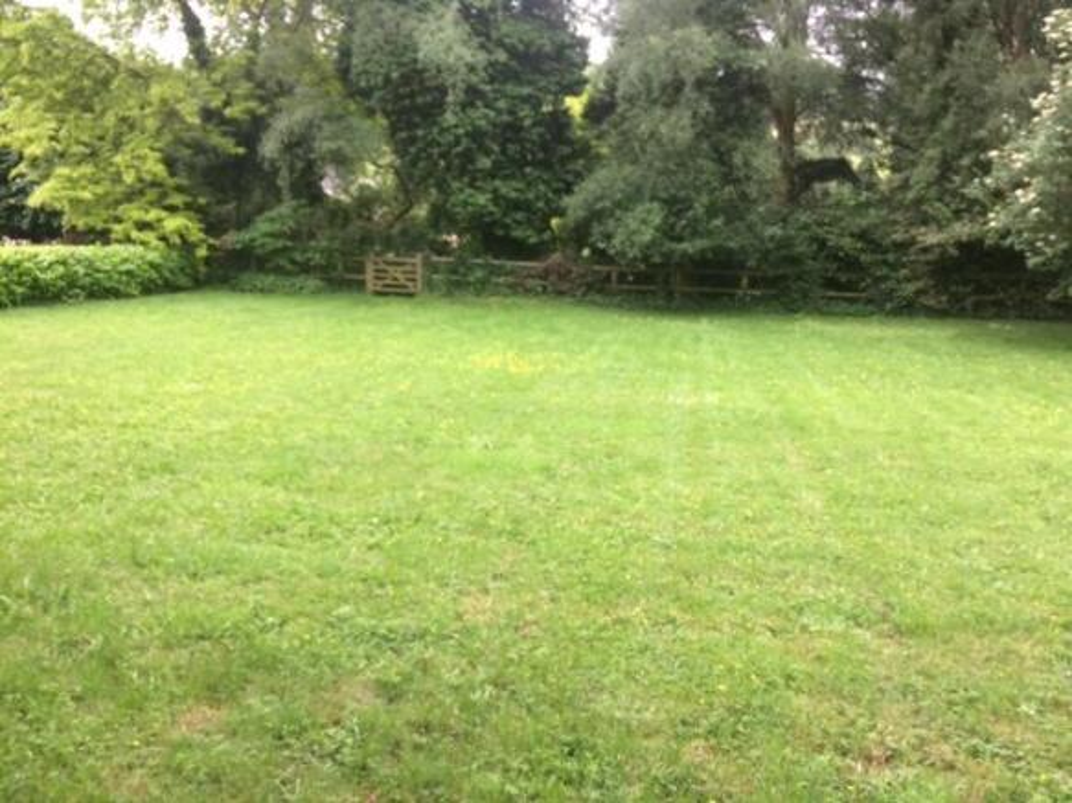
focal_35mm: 29
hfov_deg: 61.7
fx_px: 898
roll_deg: -0.6
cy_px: 402
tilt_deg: -17.7
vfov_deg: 48.2
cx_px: 536
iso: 40
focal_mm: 4.15
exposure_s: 1/100
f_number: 2.2
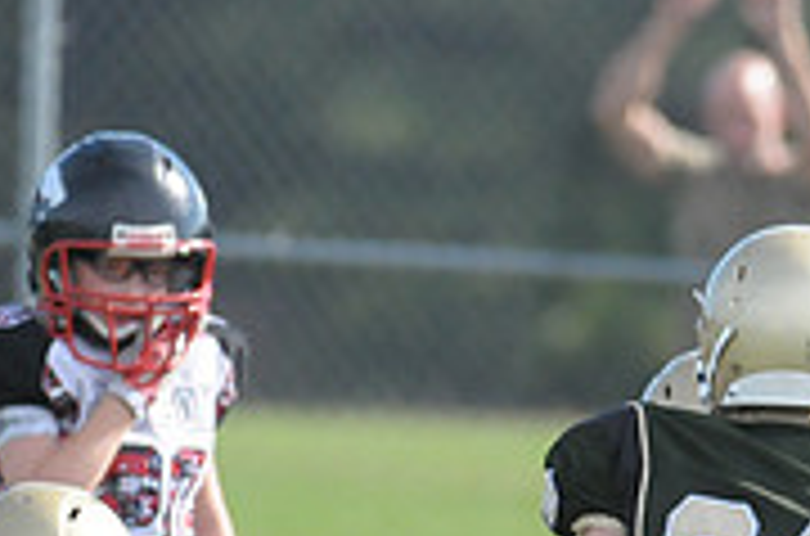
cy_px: 854
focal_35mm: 1257
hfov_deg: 1.6
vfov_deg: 1.1
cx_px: 918
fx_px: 28208
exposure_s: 1/5000
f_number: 4
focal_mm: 260
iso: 1600
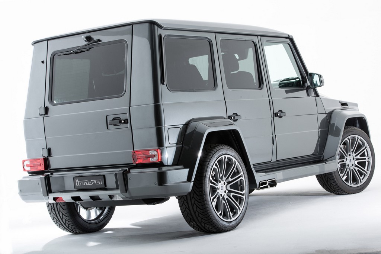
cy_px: 127
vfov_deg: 16.1
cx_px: 190
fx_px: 900
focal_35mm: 85
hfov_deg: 23.9
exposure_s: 1/250
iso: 250
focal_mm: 85
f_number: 16
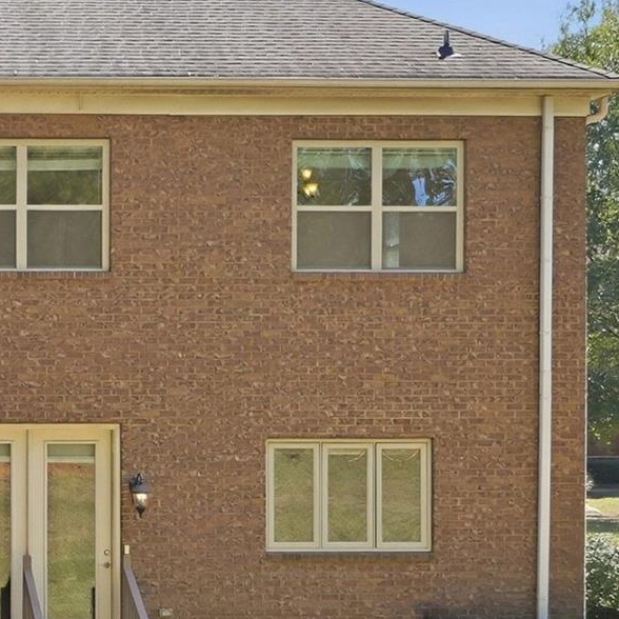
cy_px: 405
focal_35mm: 71
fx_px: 1436
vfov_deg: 24.2
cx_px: -199
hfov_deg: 21.8
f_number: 6.3
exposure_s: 1/125
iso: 100
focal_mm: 16
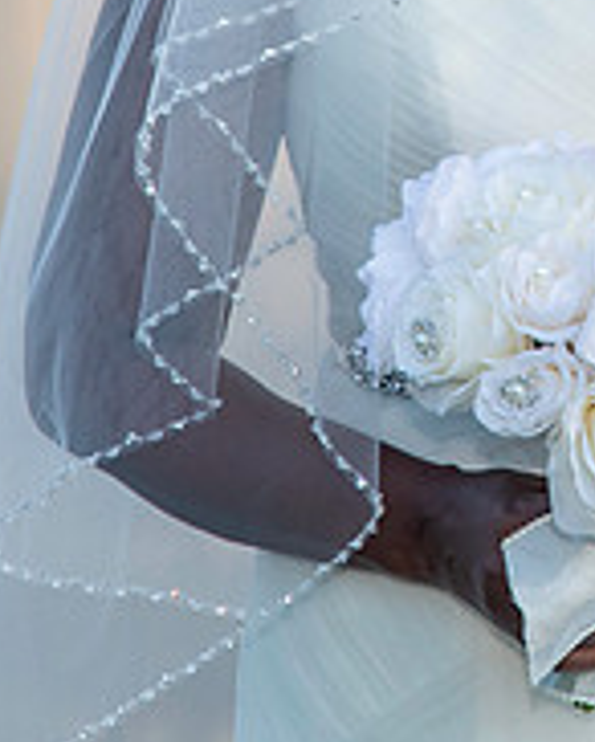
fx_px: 8900
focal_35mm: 405
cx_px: 883
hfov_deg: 3.8
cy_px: -162
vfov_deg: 4.8
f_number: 5.6
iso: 400
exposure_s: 1/250
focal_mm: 70
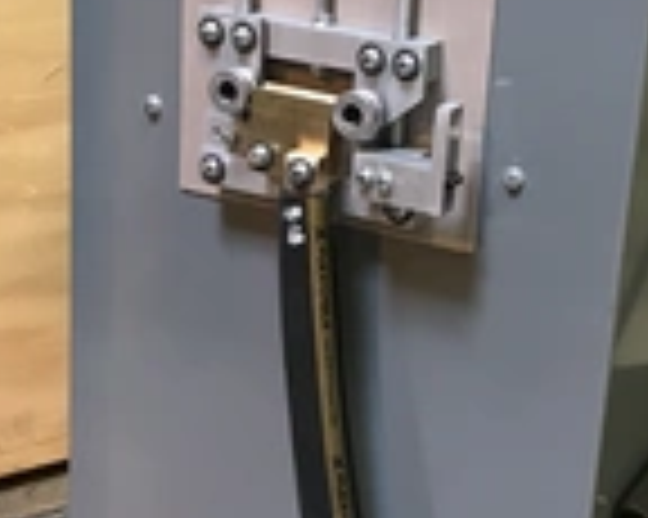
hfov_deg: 25.0
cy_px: 216
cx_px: 387
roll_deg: -4.1
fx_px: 1457
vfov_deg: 20.1
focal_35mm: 76
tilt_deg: -17.0
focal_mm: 3.99
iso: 64
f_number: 1.8
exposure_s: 1/15
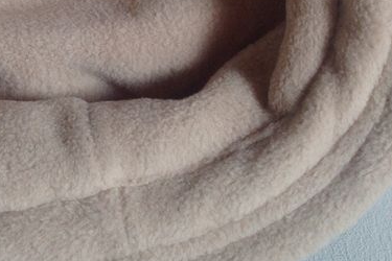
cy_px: -42
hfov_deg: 20.6
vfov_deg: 13.7
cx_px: 44
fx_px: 1056
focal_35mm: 97
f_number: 2.4
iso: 80
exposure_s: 1/120
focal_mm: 4.28
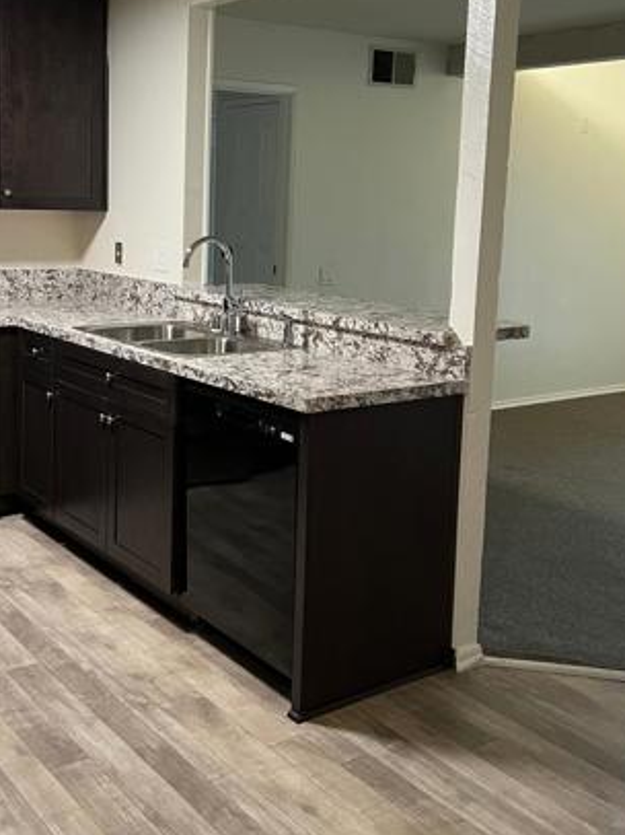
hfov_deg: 34.7
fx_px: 988
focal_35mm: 41
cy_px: 315
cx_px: 193
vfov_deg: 45.4
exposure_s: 1/60
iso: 320
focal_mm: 5.7
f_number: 1.5
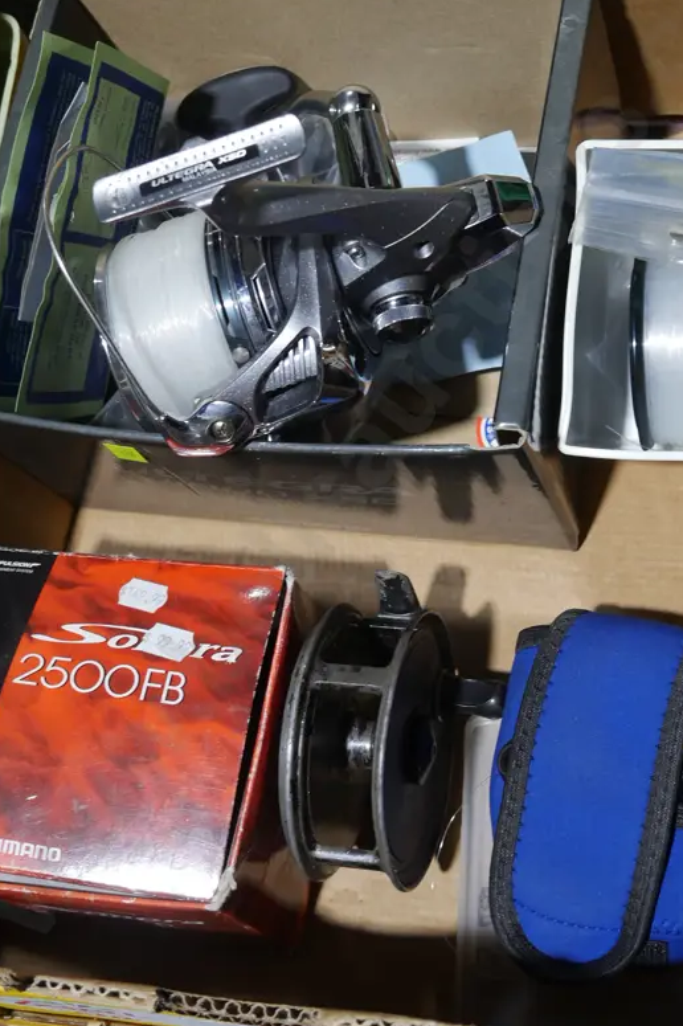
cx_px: 417
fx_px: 1566
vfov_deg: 36.1
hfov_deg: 24.5
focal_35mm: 55
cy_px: 389
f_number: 4.5
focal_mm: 20
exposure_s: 1/60
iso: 400
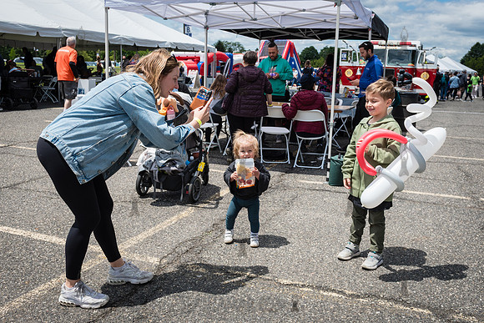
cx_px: 256
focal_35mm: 37
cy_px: 165
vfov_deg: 36.2
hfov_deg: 52.2
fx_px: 494
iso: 400
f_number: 5.6
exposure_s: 1/1600
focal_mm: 29
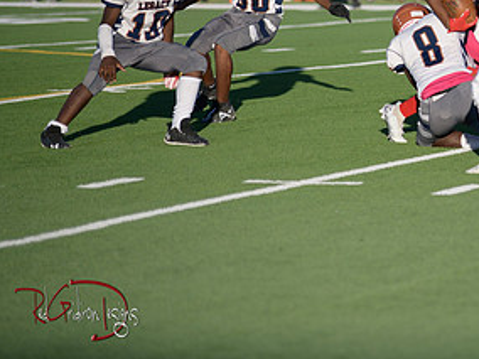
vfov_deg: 4.6
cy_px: 67
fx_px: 4483
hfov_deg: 6.1
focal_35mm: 324
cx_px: 460
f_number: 2.8
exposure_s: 1/5000
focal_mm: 165
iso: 220
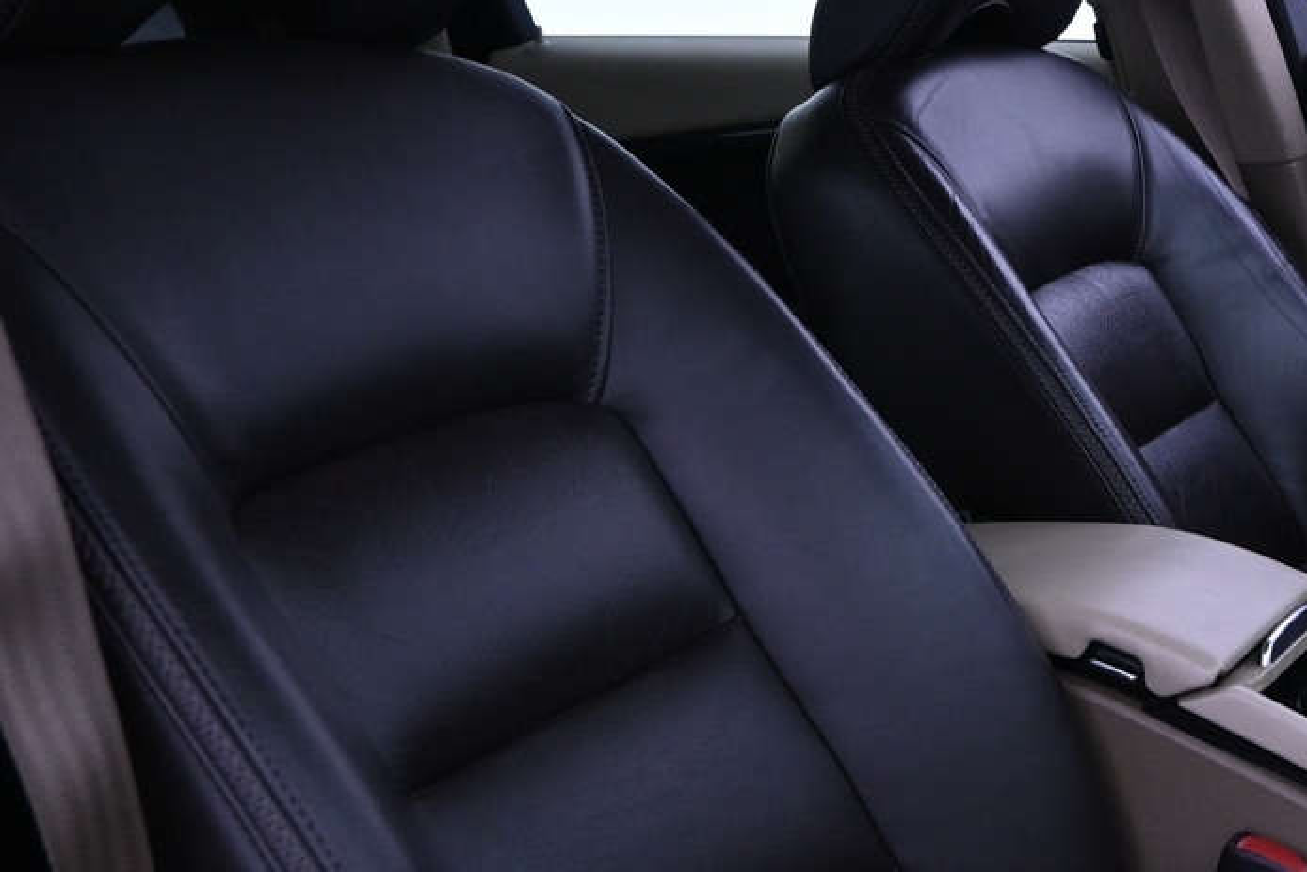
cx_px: 1345
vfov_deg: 24.1
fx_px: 2033
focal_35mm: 56
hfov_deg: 32.4
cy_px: 548
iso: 1250
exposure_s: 1/25
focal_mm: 16
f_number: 3.5
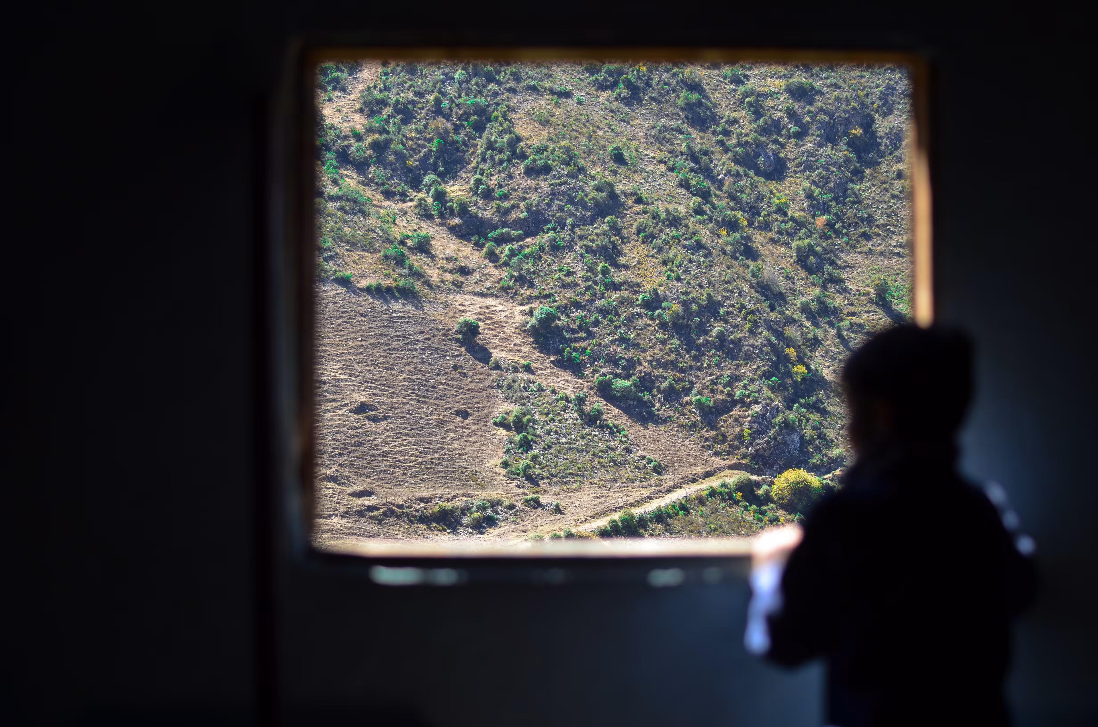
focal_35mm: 75
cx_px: 549
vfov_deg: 18.1
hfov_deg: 27.0
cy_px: 364
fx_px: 2283
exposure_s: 1/800
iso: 100
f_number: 1.8
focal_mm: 50
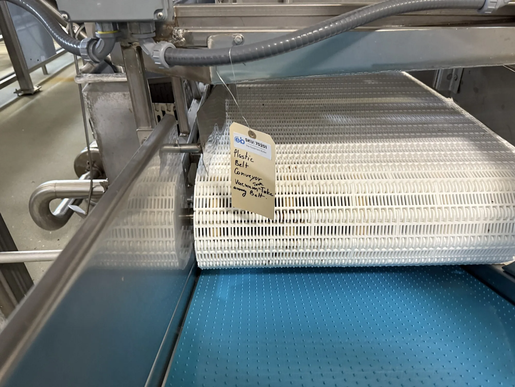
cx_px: 258
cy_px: 194
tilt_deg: -31.8
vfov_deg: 56.8
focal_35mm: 24
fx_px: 357
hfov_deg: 71.6
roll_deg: +0.1
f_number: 1.78
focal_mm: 6.76
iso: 500
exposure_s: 1/60
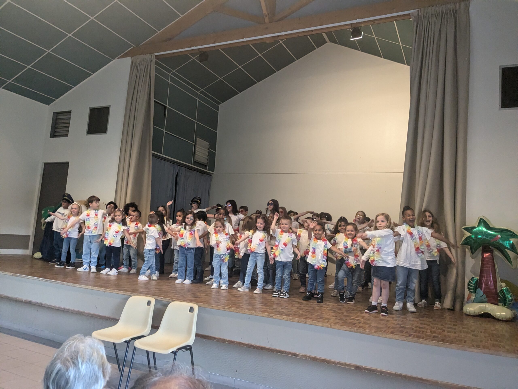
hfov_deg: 65.3
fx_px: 404
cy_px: 194
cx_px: 259
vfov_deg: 51.4
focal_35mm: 27
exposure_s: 1/99.9
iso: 1000
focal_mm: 4.38
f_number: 1.73
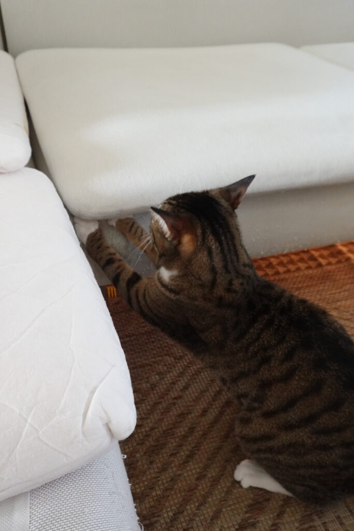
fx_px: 442
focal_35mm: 30
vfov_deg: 61.9
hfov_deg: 43.6
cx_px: 177
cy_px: 266
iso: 2000
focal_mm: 11.35
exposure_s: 1/125
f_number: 3.5
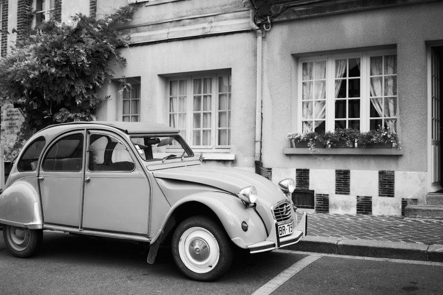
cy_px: 140
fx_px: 480
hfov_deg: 49.5
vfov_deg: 34.2
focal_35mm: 39
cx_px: 200
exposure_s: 1/320
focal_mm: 35
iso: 100
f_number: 3.5
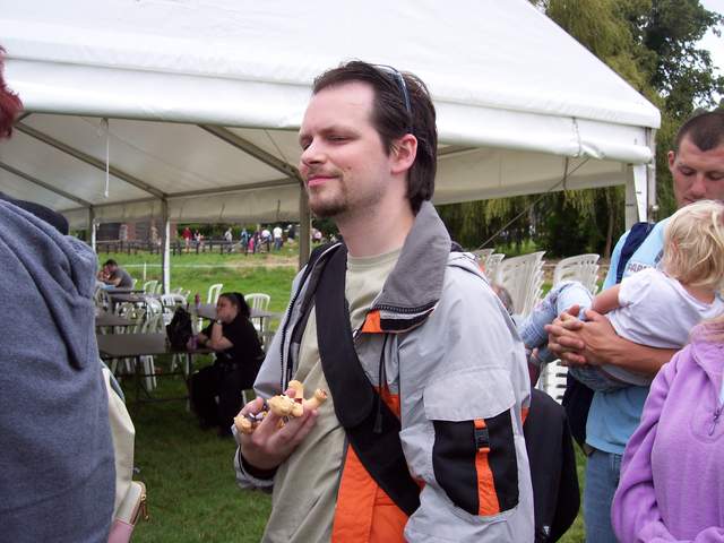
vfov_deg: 37.7
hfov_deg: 49.0
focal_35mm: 38
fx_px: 795
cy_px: 272
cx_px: 362
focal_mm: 8
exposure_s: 1/700
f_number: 2.8
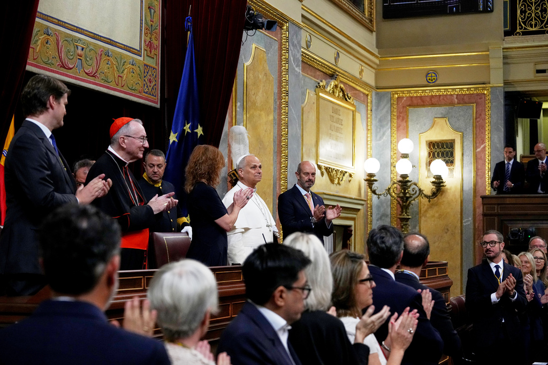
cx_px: 274
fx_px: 1065
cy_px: 182
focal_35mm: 70
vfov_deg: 19.4
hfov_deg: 28.9
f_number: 4
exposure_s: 1/400
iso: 4000
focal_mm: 70
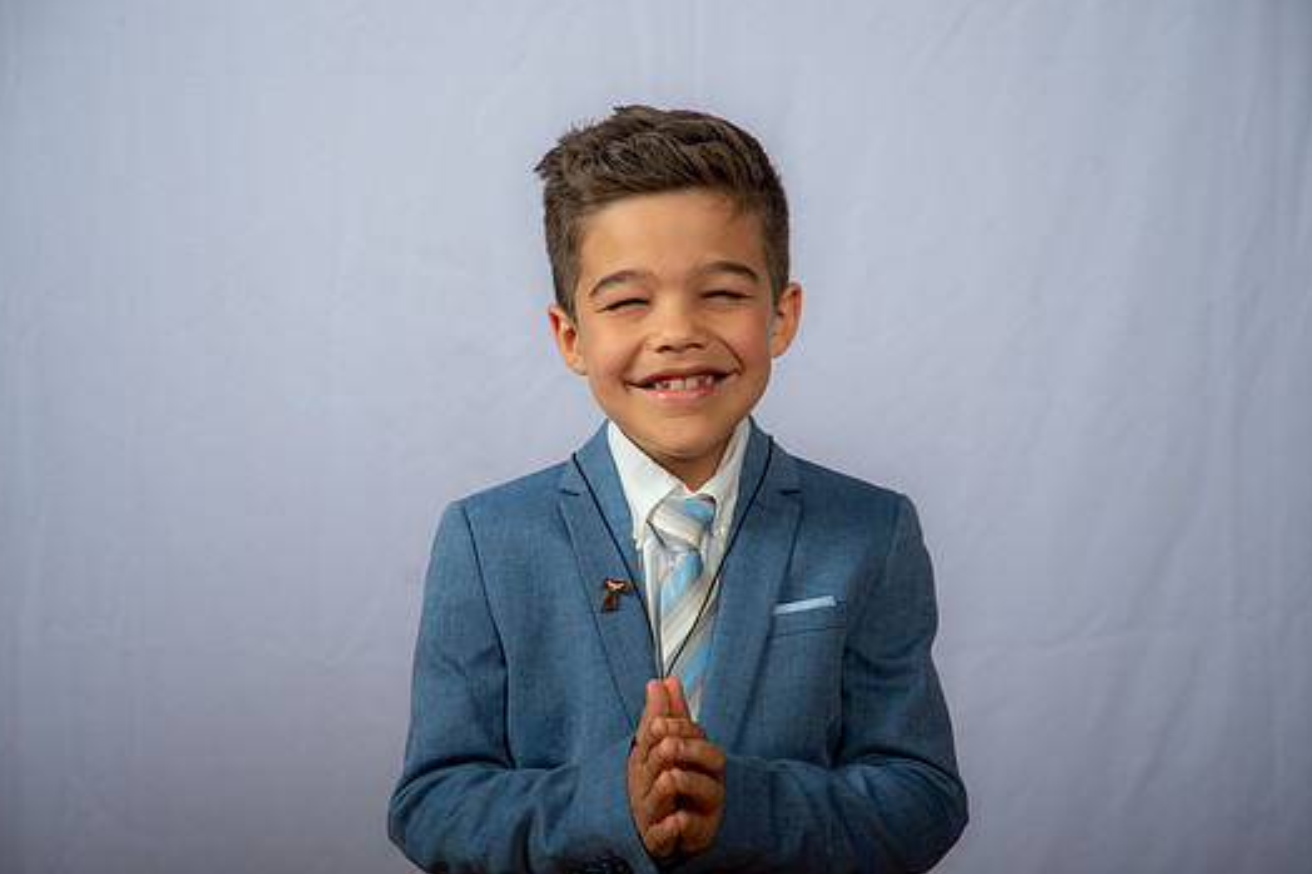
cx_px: 651
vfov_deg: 14.5
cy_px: 478
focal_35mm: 94
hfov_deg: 21.7
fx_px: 3425
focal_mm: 85
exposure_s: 1/200
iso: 250
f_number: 6.3
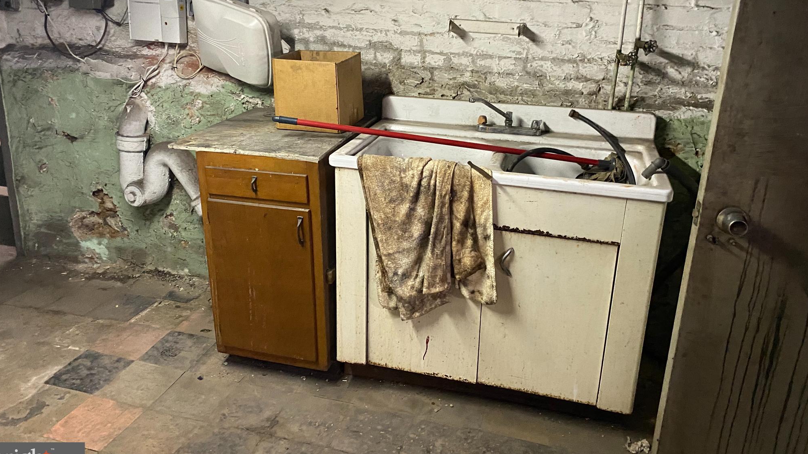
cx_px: 398
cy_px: 165
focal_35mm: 29
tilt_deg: -17.9
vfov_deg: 39.9
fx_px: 621
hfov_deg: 66.1
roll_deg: -1.8
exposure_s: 1/30
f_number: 1.8
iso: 640
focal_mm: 4.25
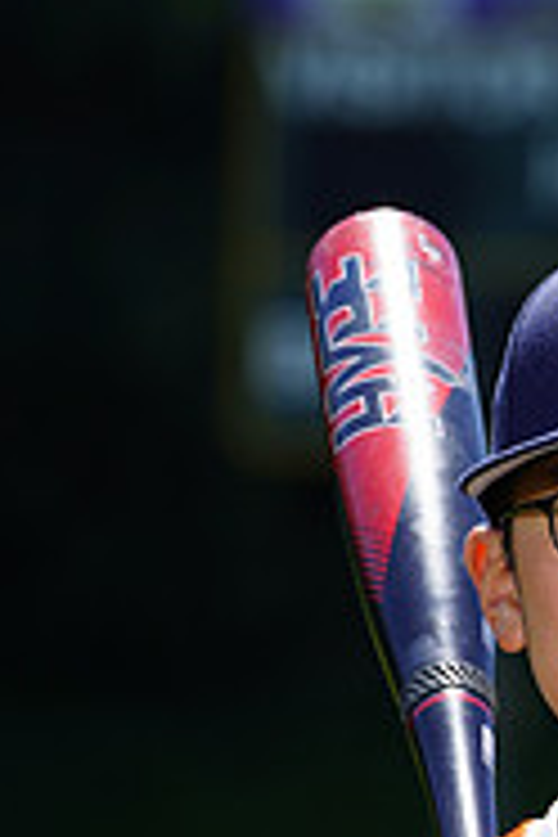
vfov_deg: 2.7
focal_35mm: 761
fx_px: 17692
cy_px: 990
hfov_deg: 1.8
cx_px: 709
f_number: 8
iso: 100
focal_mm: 244
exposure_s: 1/250
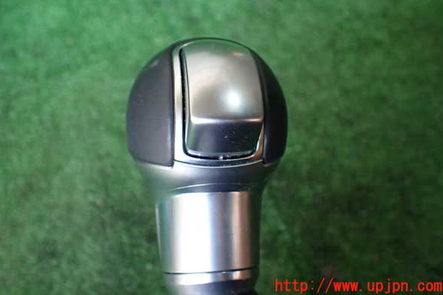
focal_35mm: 32
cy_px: 126
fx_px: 394
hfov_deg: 58.7
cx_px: 219
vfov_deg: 41.0
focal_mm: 5.4
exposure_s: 1/125
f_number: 2.3
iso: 400
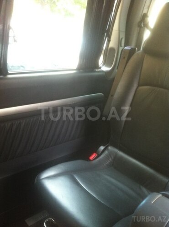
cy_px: 114
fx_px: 229
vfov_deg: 52.7
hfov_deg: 40.6
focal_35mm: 35
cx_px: 84
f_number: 2.8
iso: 160
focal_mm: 3.85
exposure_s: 1/15
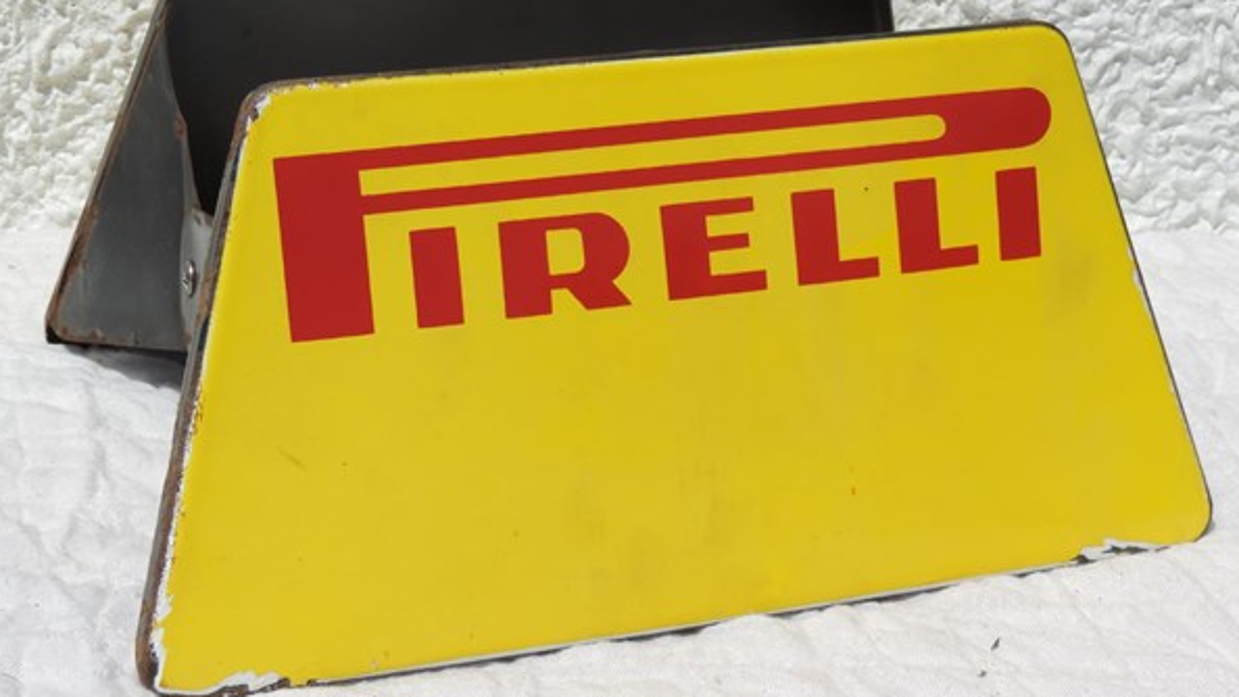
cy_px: 330
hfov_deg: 27.5
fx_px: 2529
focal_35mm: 77
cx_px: 617
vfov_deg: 15.7
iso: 80
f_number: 4.3
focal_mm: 12.4
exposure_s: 1/1250
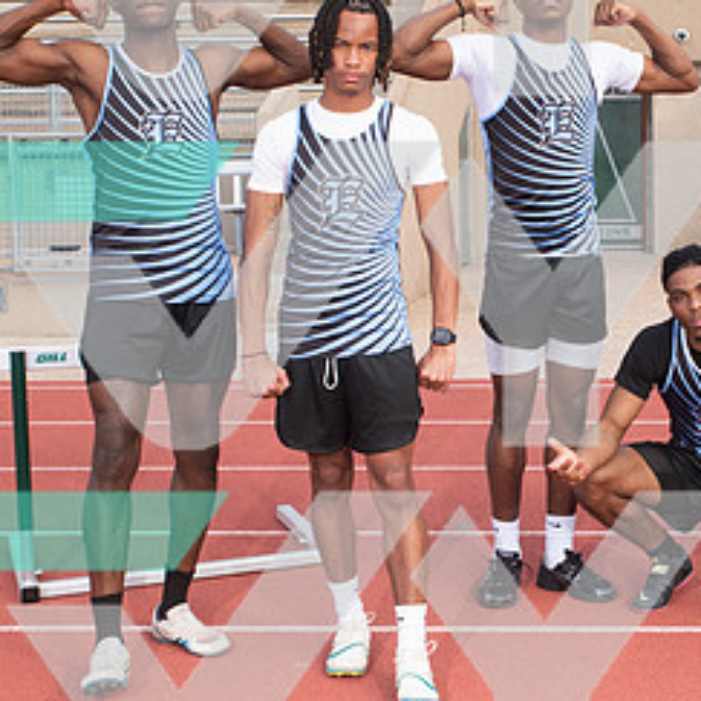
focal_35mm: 69
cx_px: 672
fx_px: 1581
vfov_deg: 25.0
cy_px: 296
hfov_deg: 24.1
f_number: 8
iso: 250
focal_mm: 34
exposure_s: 1/320
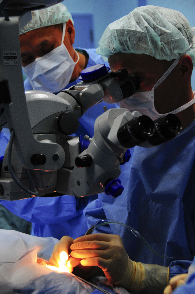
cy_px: 147
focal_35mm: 84
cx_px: 98
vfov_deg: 24.2
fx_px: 684
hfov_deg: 16.2
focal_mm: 56
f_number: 4.8
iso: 500
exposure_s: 1/20
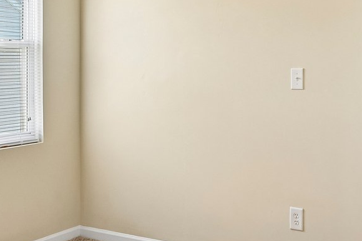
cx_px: 293
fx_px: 550
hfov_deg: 35.2
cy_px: 69
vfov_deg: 24.5
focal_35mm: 55
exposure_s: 1/15
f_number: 8
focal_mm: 15.5
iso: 200
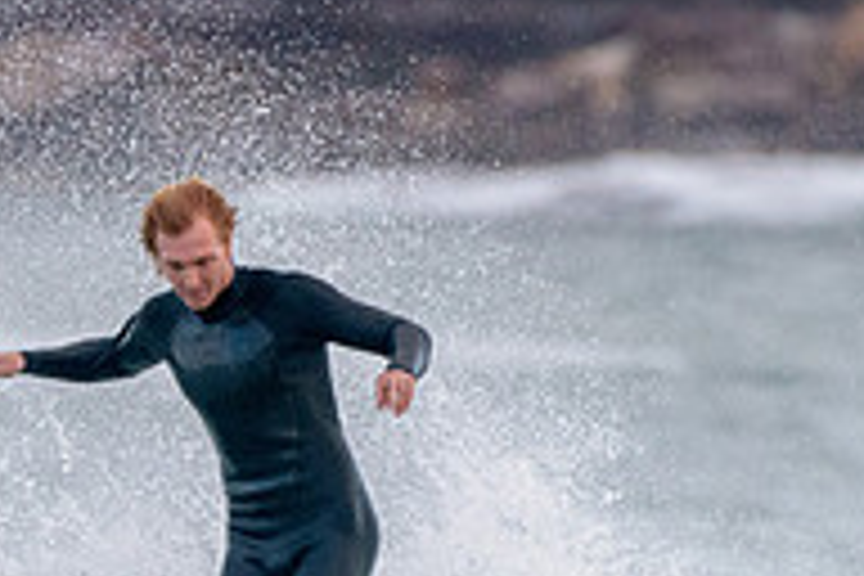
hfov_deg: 1.1
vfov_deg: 0.7
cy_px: 720
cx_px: 283
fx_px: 44421
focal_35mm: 1851
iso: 1000
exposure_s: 1/1250
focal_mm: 500
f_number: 5.6
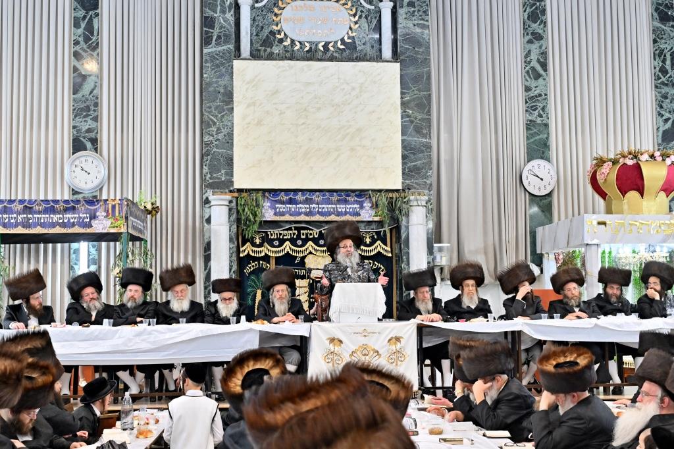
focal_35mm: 49
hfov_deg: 40.4
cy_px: 224
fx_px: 917
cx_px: 337
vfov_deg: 27.5
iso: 800
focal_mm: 33
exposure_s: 1/320
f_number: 4
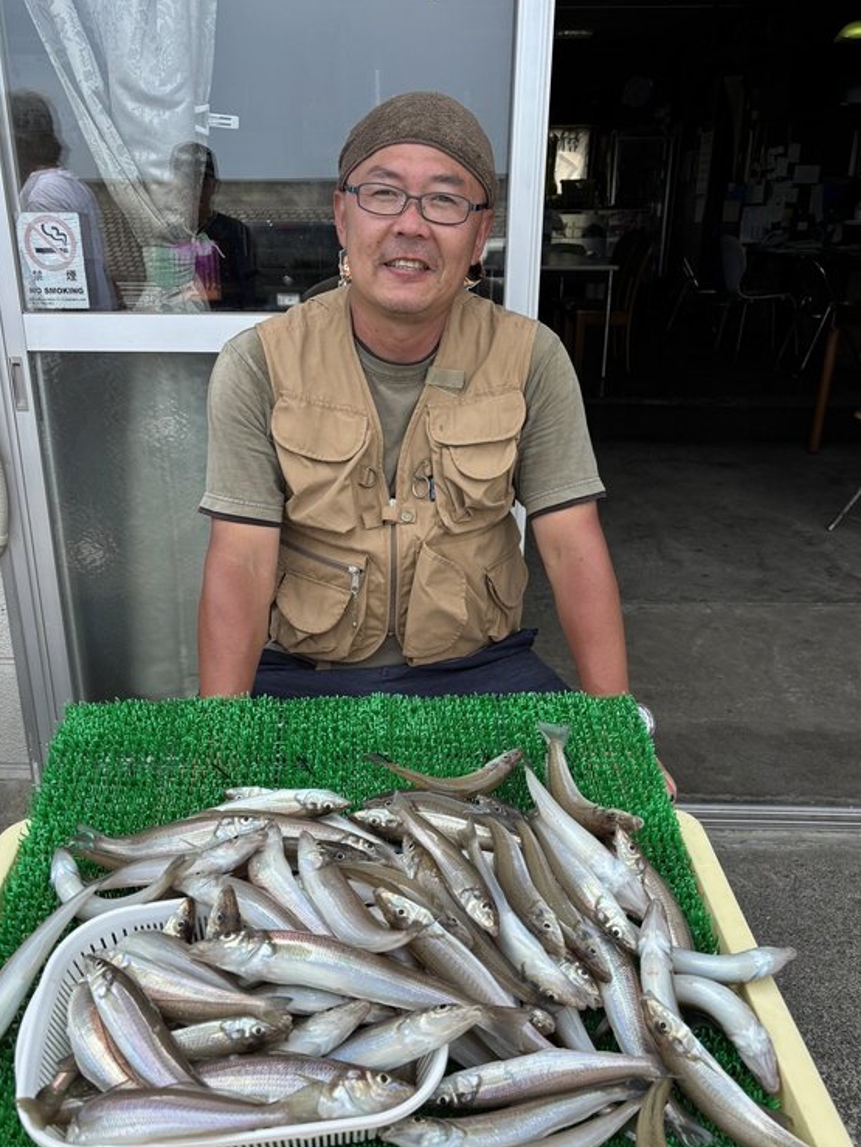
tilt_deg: -22.6
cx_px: 389
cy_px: 620
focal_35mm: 30
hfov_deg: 46.7
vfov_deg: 59.9
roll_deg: -0.3
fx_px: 995
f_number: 1.6
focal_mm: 5.96
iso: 50
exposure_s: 1/1642
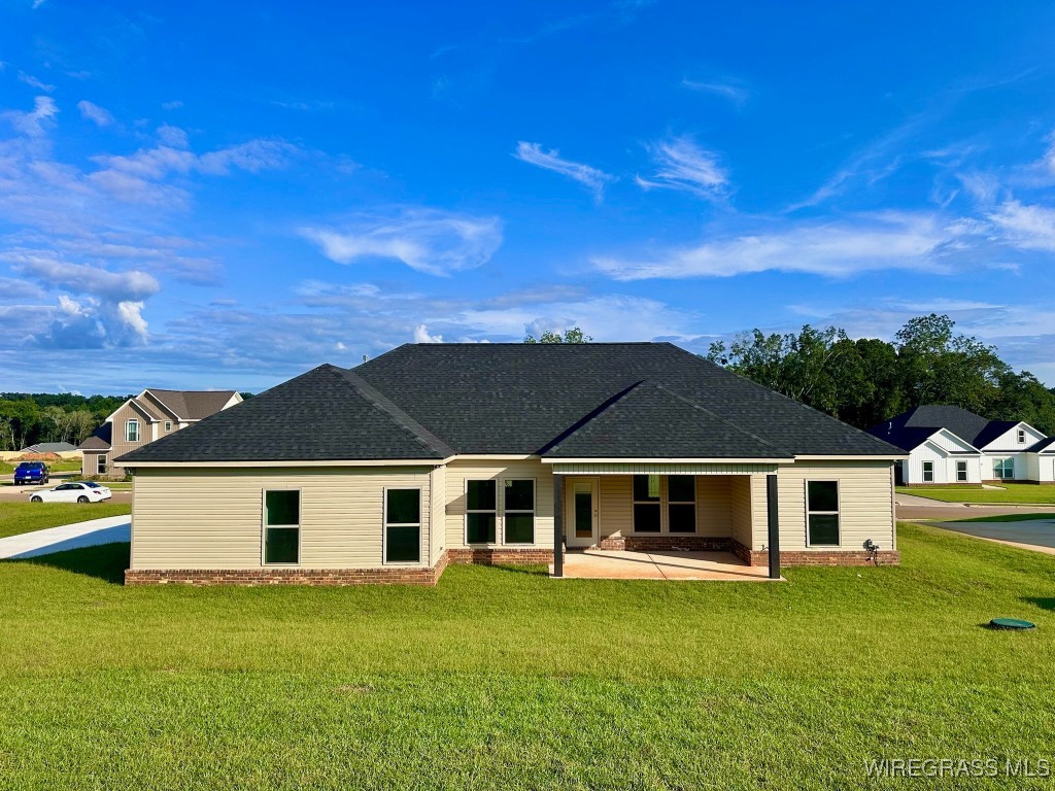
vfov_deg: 56.8
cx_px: 528
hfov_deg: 71.6
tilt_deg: +3.0
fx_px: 731
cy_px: 396
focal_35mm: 24
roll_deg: +0.3
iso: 80
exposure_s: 1/4545
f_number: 1.78
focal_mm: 6.86
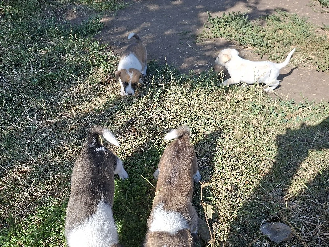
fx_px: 219
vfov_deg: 58.9
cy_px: 124
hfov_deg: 73.9
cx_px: 164
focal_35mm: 23
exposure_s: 1/1111
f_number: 1.8
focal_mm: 5.54
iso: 50
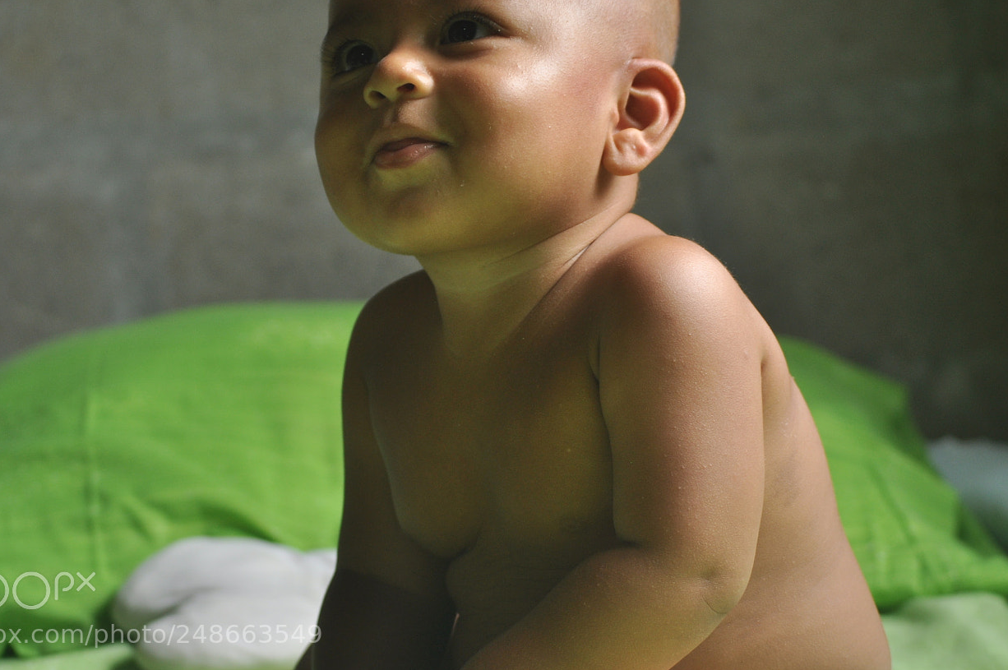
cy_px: 262
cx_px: 549
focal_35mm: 108
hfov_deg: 19.0
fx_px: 3011
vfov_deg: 12.7
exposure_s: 1/50
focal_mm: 55
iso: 200
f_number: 4
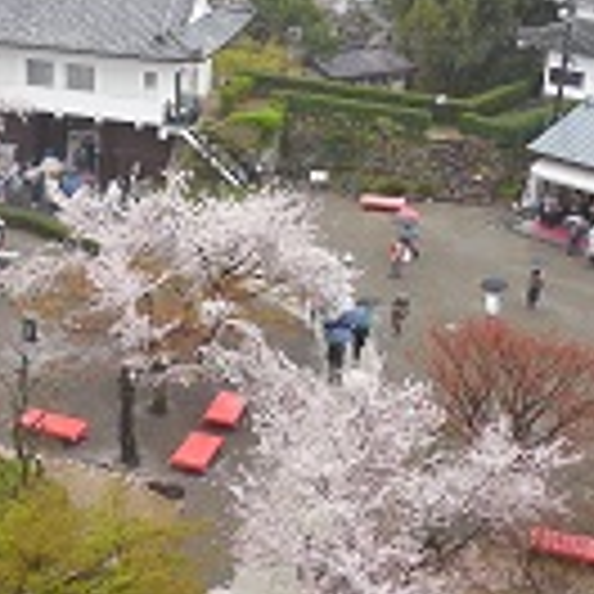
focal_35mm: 75
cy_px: 302
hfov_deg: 23.0
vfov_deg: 23.1
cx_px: 207
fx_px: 1456
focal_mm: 5
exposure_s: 1/80
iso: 125
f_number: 3.5
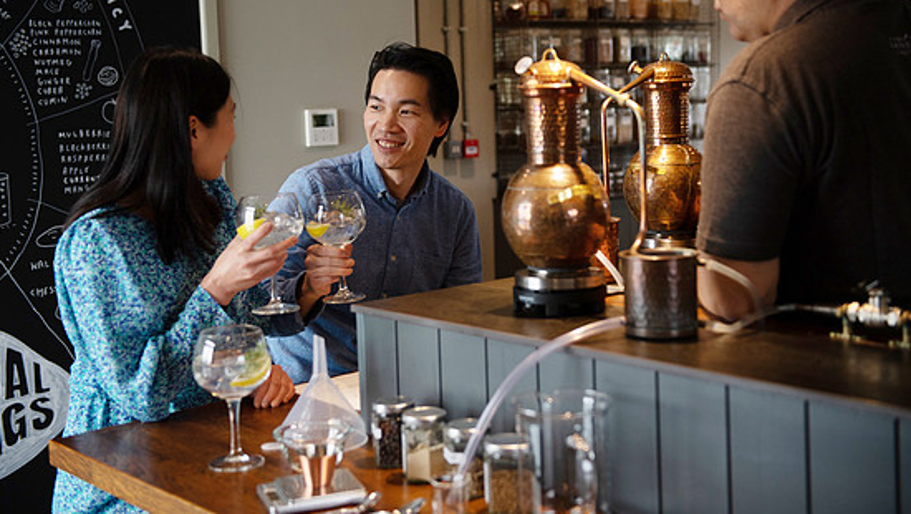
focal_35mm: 53
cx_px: 454
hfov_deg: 39.2
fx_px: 1281
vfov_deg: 22.6
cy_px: 198
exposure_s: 1/250
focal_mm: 48
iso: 400
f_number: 2.8
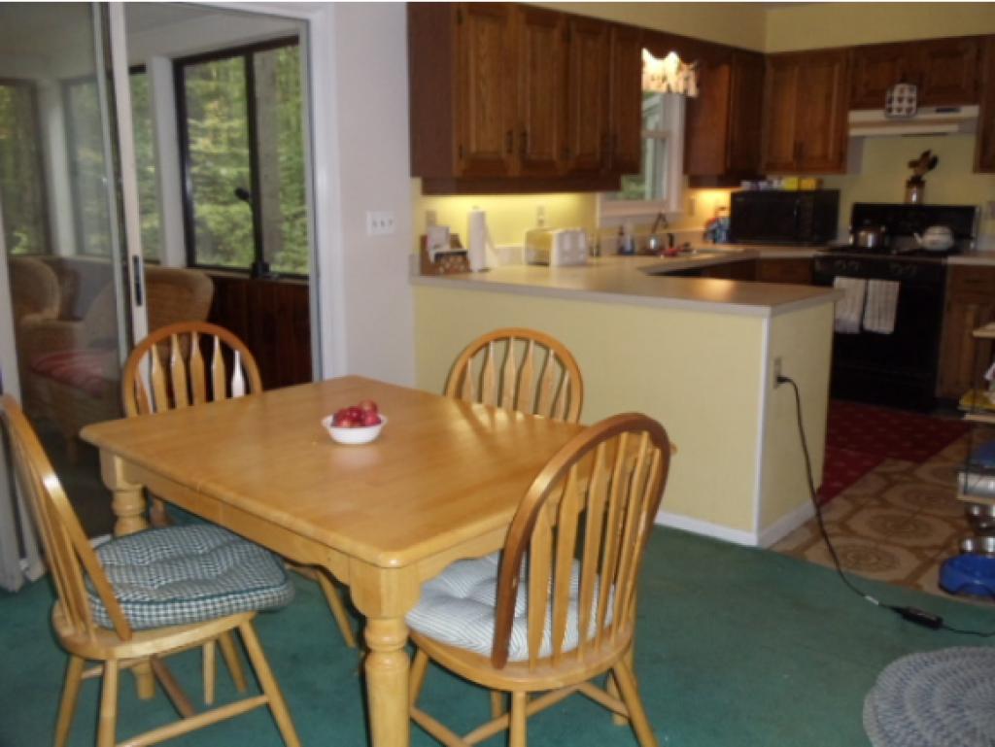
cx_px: 498
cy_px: 374
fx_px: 1265
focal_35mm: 44
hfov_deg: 42.9
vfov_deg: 32.9
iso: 400
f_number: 3.5
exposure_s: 1/30
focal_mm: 6
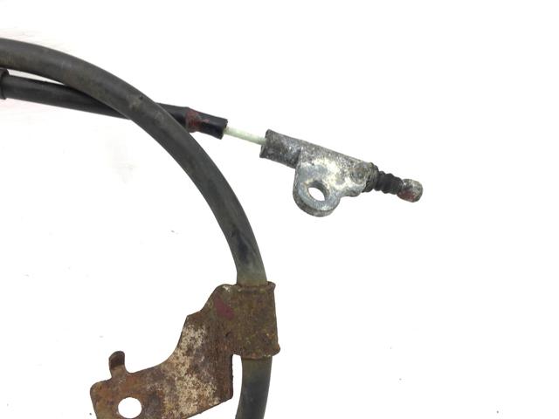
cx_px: 280
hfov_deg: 61.7
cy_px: 210
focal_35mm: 29
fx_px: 468
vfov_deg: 48.2
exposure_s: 1/162
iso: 25
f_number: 2.2
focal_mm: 4.15
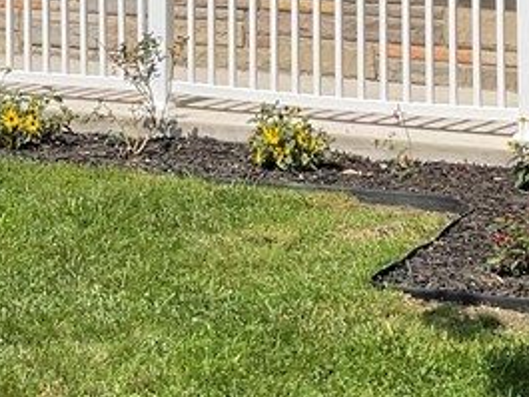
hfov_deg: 17.6
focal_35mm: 112
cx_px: 246
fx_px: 1712
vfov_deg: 12.4
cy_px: -261
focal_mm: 3
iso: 16
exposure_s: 1/2058
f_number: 1.8
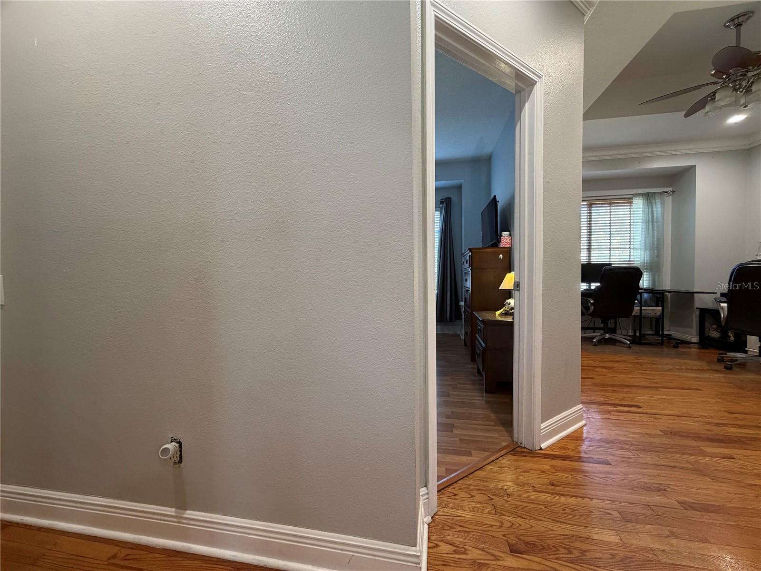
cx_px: 380
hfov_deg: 102.1
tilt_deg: -2.5
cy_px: 286
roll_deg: +0.6
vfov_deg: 85.7
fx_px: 308
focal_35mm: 14
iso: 250
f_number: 2.2
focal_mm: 2.22
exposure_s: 1/60
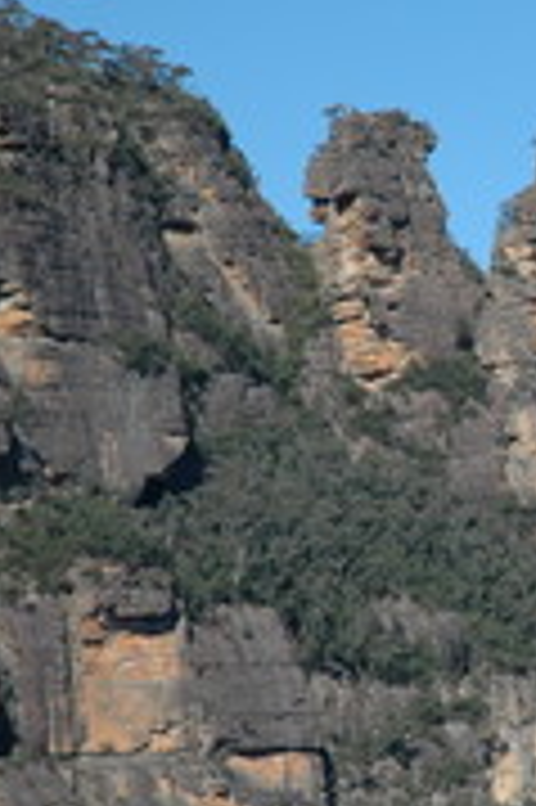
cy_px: 534
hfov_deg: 4.9
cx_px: 622
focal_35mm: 281
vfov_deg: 7.3
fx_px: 6287
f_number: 4.5
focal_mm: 70
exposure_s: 1/1250
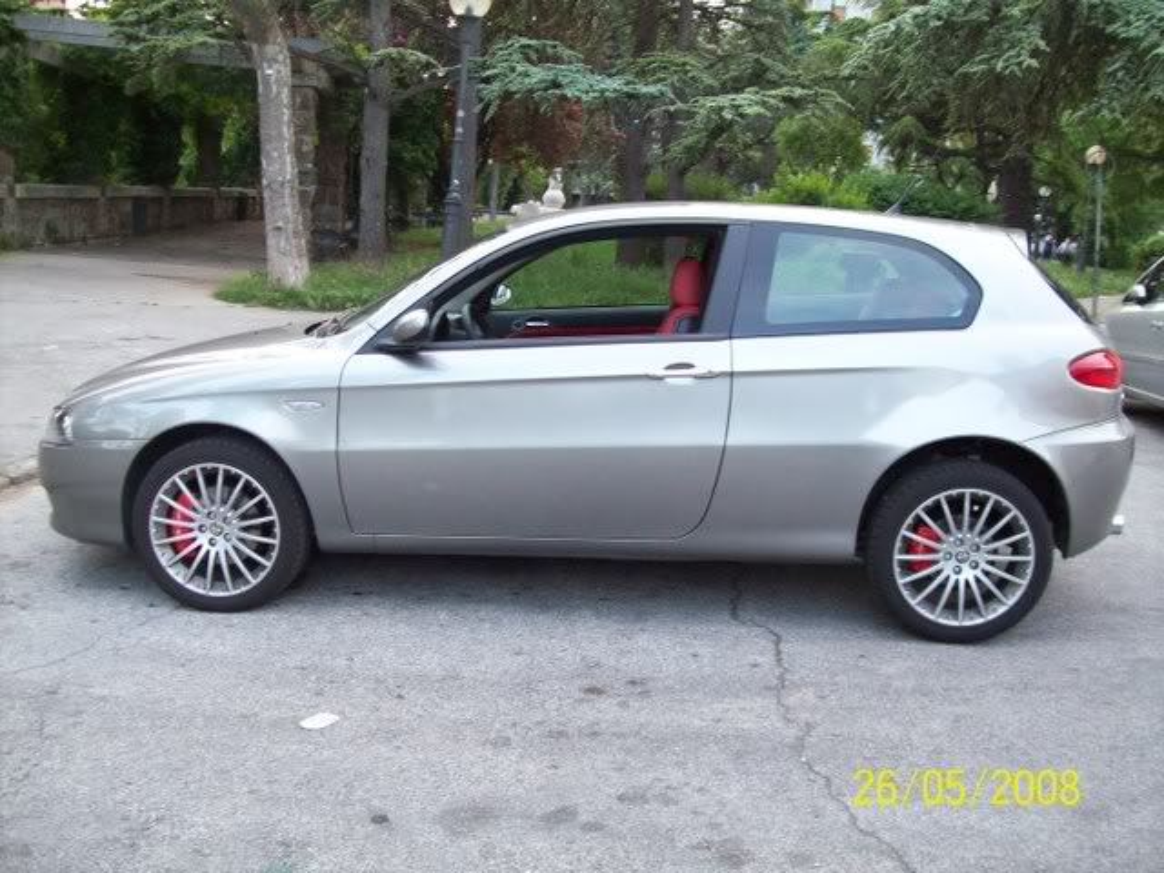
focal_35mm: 36
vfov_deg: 39.7
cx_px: 582
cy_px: 436
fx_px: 1211
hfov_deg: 51.4
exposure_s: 1/28.5
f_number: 2.7
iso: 160
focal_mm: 6
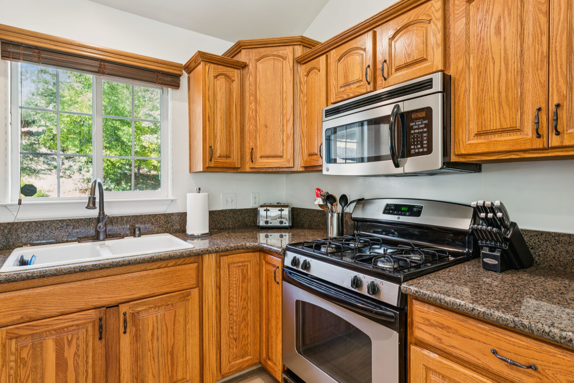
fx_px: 306
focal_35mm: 19
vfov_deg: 64.0
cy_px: 186
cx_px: 291
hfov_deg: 86.3
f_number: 13
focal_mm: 18.2
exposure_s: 2
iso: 100
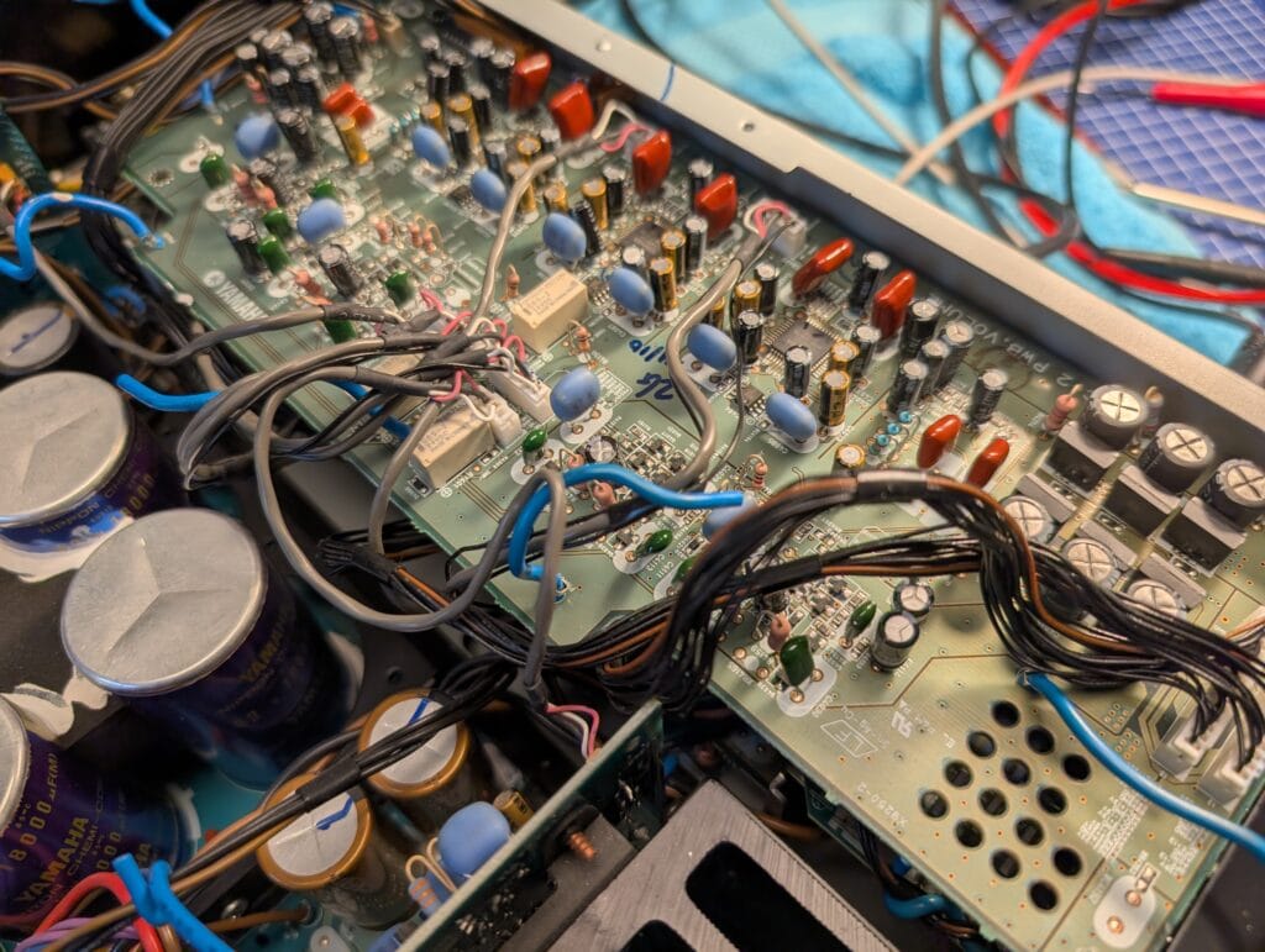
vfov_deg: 56.9
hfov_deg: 71.5
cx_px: 632
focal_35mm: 24
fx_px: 878
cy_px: 476
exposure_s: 1/756
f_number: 1.68
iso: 22
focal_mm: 6.9
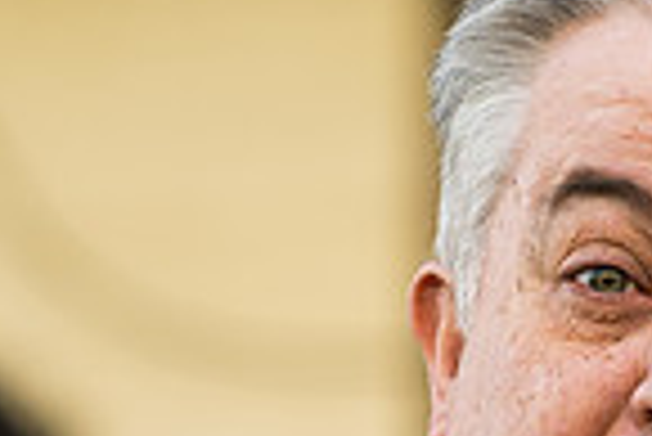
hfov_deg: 1.8
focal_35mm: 1169
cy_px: 587
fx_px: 21193
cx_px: 694
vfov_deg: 1.2
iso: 50
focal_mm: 135
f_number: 3.5
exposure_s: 1/100
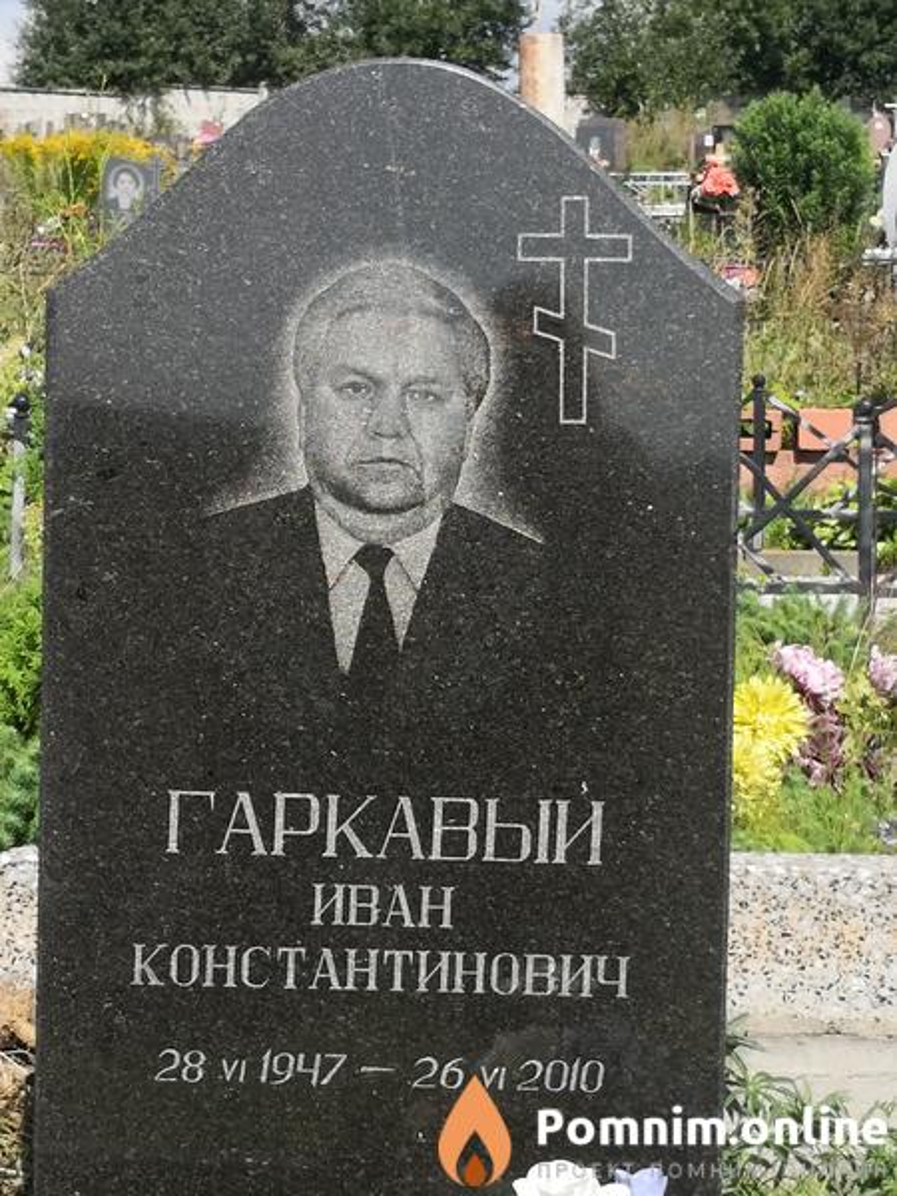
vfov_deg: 25.0
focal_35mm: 78
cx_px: 448
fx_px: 2695
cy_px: 598
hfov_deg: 18.9
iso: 50
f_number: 1.6
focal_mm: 3.95
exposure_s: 1/2217
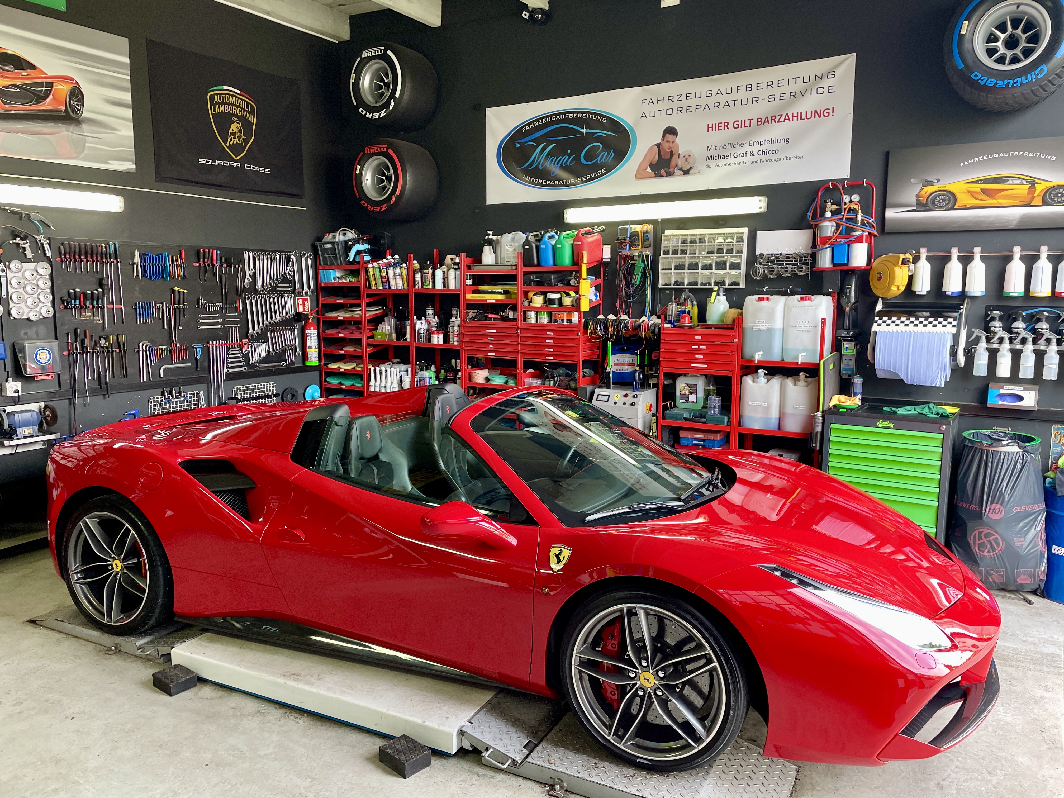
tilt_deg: -7.6
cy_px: 399
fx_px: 799
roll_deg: -0.5
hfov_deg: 67.3
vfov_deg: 53.1
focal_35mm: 26
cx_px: 532
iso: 125
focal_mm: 4.2
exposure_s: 1/100
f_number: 1.6
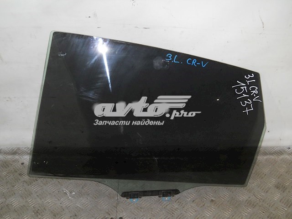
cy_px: 110
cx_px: 146
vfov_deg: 35.1
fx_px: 346
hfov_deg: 45.8
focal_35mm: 41
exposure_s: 1/30
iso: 100
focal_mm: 6.72
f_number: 3.1
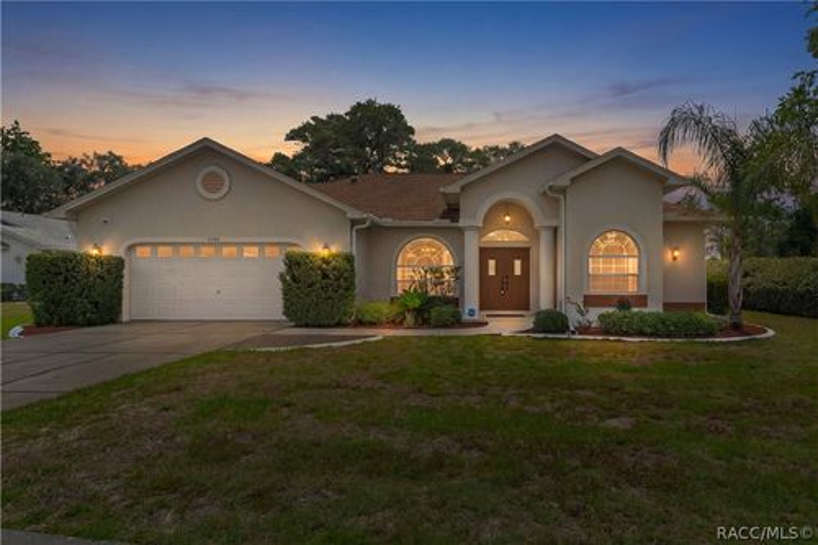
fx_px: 443
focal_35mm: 20
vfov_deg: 63.2
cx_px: 409
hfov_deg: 85.4
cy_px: 272
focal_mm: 13
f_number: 8
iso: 320
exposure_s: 1/800
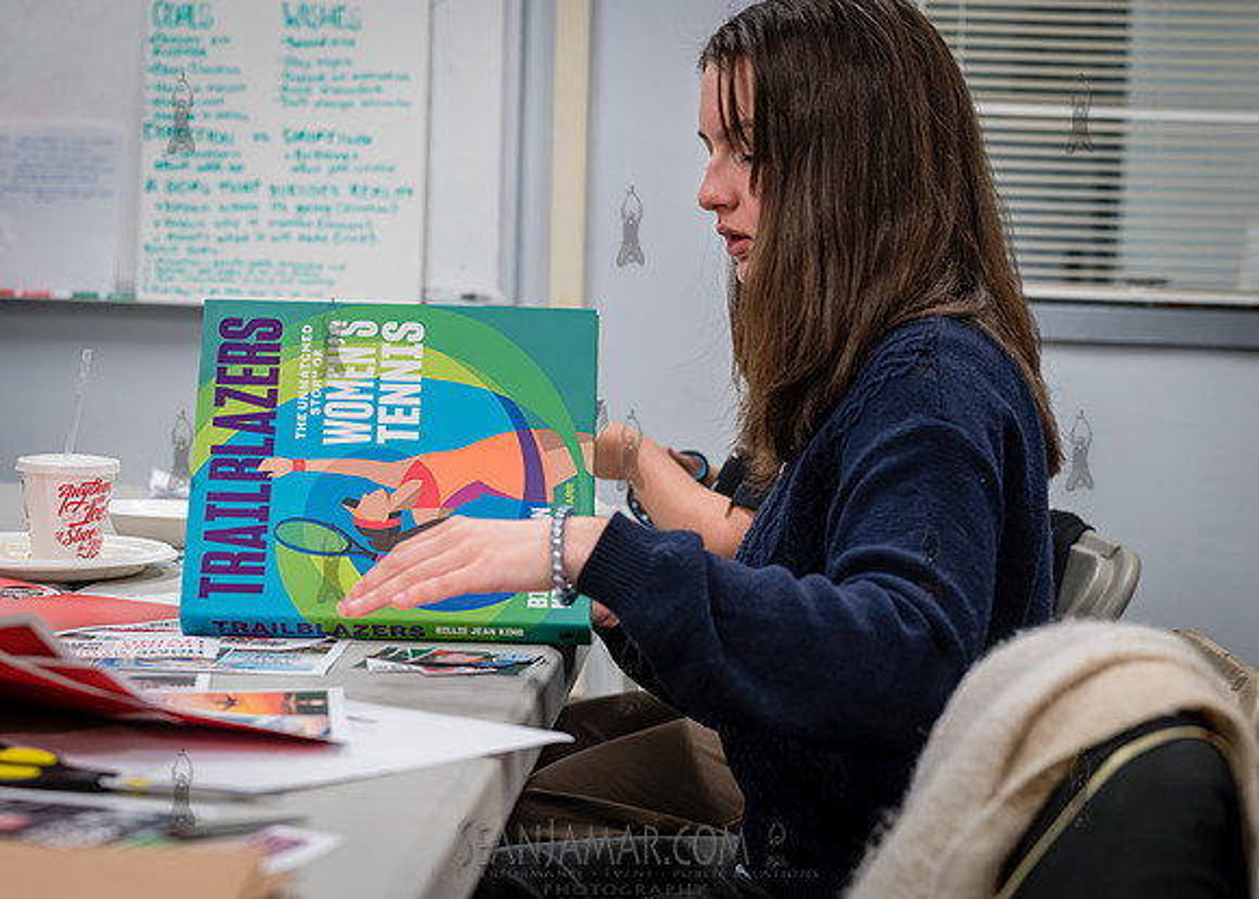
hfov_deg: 29.3
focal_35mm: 67
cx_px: 616
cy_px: 499
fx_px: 2411
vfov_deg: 21.1
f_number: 4
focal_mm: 58
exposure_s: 1/400
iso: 4000
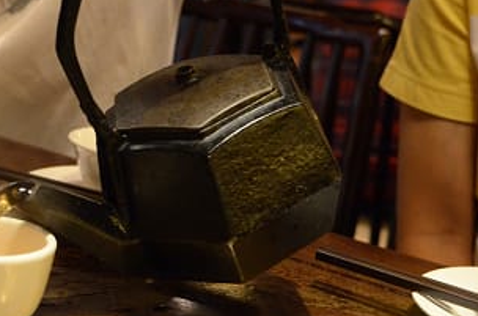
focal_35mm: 83
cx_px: 131
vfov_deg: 16.3
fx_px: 1099
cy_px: 121
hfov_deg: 24.3
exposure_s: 1/13
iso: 2500
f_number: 4
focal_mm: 30
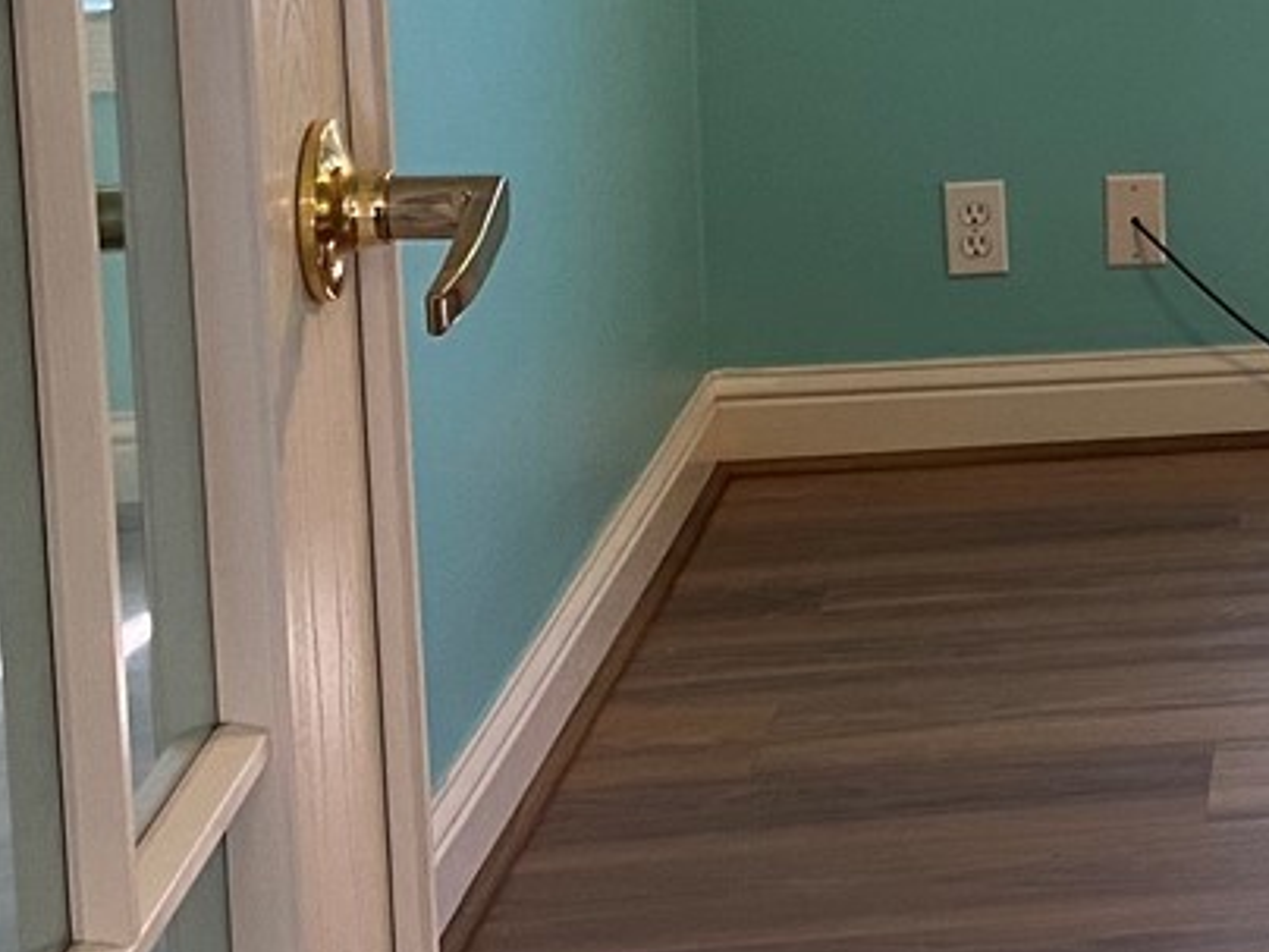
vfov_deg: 14.0
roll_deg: -0.4
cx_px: 2255
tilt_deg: -8.1
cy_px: -157
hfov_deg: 16.2
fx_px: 3776
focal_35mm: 103
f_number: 1.8
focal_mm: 4.25
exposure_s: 1/60
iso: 80
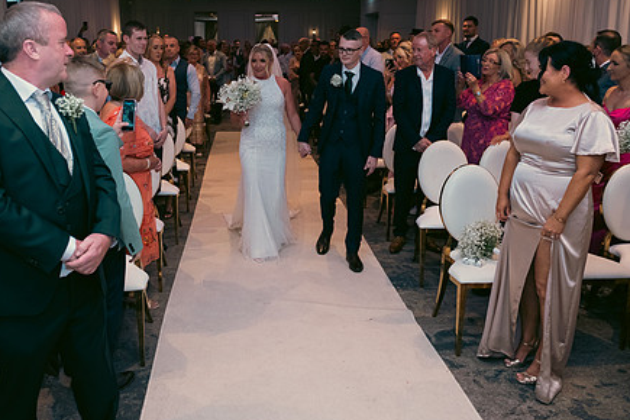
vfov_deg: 40.8
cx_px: 266
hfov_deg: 58.4
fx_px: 560
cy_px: 154
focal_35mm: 32
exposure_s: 1/160
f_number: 3.5
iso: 800
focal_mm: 24
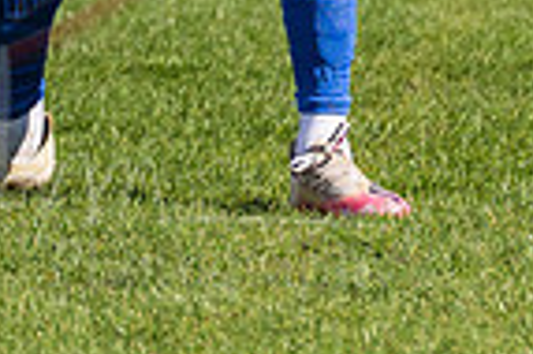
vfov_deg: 1.3
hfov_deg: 1.9
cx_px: -275
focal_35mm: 1094
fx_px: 16179
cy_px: -576
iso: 100
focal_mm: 120
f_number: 4
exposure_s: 1/2500
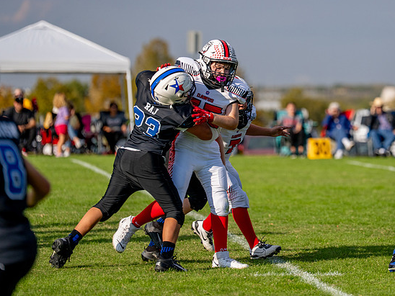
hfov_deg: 6.8
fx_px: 3321
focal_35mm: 291
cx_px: 305
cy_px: 116
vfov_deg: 5.1
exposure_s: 1/5000
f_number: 2.8
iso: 250
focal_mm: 191
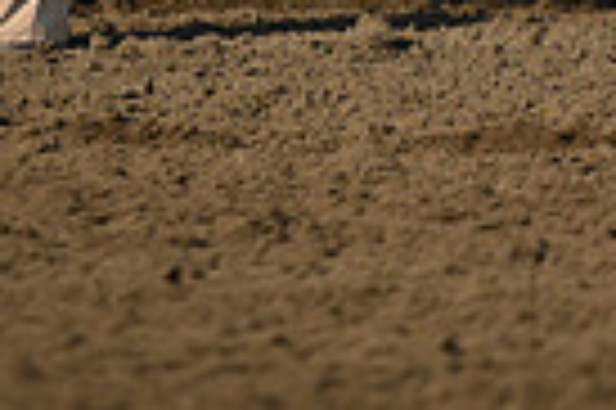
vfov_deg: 1.6
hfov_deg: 2.4
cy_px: -331
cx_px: 432
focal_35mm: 847
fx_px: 14476
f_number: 2.8
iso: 320
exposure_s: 1/4000
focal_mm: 200
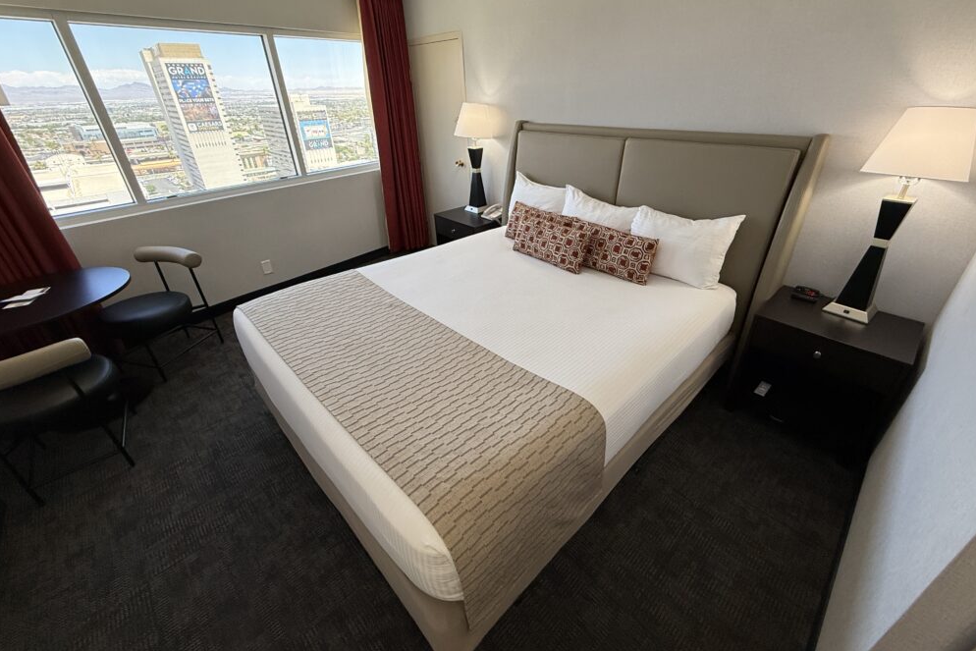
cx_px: 499
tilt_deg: -28.5
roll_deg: +1.5
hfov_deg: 100.4
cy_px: 306
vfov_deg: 77.3
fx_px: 407
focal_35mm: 15
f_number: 2.2
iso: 200
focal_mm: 2.22
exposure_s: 1/120
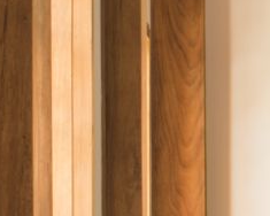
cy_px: 194
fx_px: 1534
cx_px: 987
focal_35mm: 192
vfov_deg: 8.0
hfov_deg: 7.7
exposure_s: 1/1.25
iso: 250
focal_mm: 24
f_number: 16
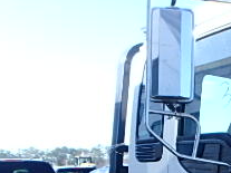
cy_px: 229
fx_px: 434
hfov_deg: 25.2
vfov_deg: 20.5
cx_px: 311
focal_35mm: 65
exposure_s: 1/250
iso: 125
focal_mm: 3.7
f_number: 3.5
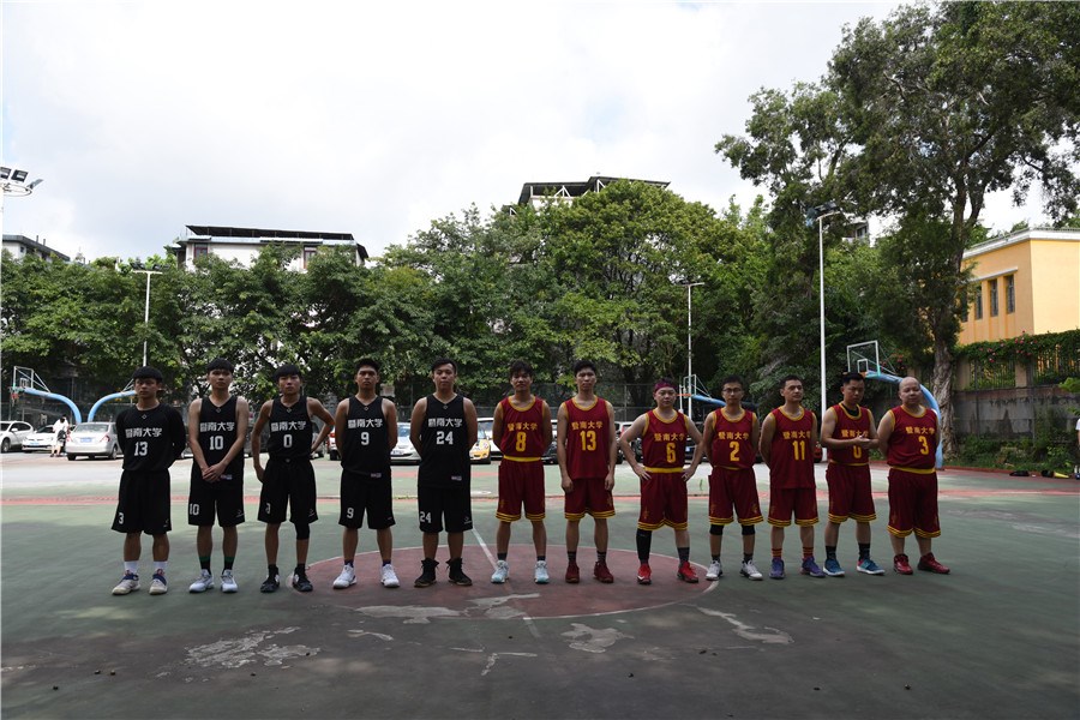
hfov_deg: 61.9
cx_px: 540
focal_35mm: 30
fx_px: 900
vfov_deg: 43.6
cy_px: 360
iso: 400
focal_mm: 30
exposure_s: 1/320
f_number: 9
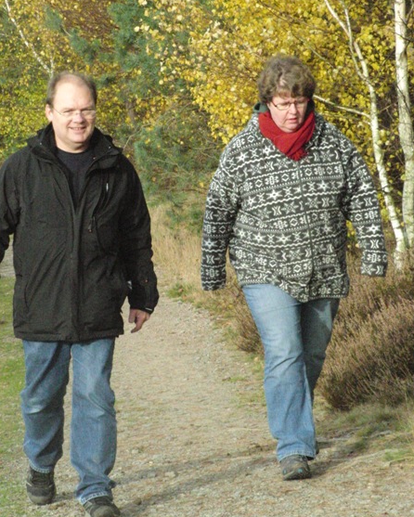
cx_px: 208
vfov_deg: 11.7
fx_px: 2526
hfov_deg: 9.4
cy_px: 255
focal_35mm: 165
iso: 1600
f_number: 10.5
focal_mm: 27.31
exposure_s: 1/500
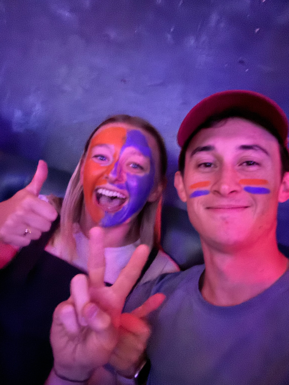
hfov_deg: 46.8
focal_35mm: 30
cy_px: 192
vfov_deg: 60.0
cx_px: 144
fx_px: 334
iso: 3200
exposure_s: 1/15
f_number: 1.9
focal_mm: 2.69
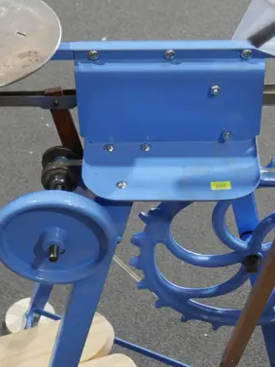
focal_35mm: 87
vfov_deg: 22.5
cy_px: 210
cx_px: 169
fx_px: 921
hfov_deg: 17.0
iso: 200
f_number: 3.6
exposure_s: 1/60
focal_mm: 16
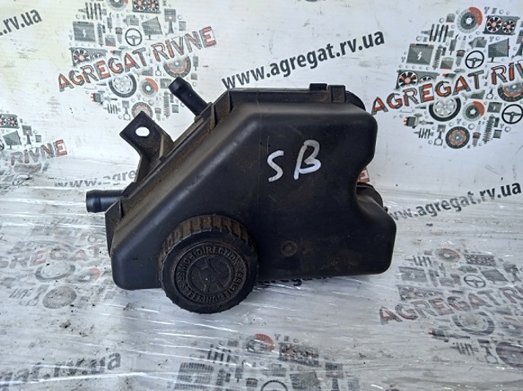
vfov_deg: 49.7
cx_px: 262
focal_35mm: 28
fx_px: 423
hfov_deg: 63.5
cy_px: 196
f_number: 2.2
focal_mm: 3.43
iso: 130
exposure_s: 1/100
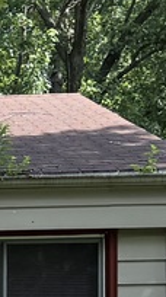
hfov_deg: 5.4
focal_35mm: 185
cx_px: -571
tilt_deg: +0.0
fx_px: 1455
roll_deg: -0.3
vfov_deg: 11.4
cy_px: 386
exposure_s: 1/1314
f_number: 1.78
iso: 100
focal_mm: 6.76
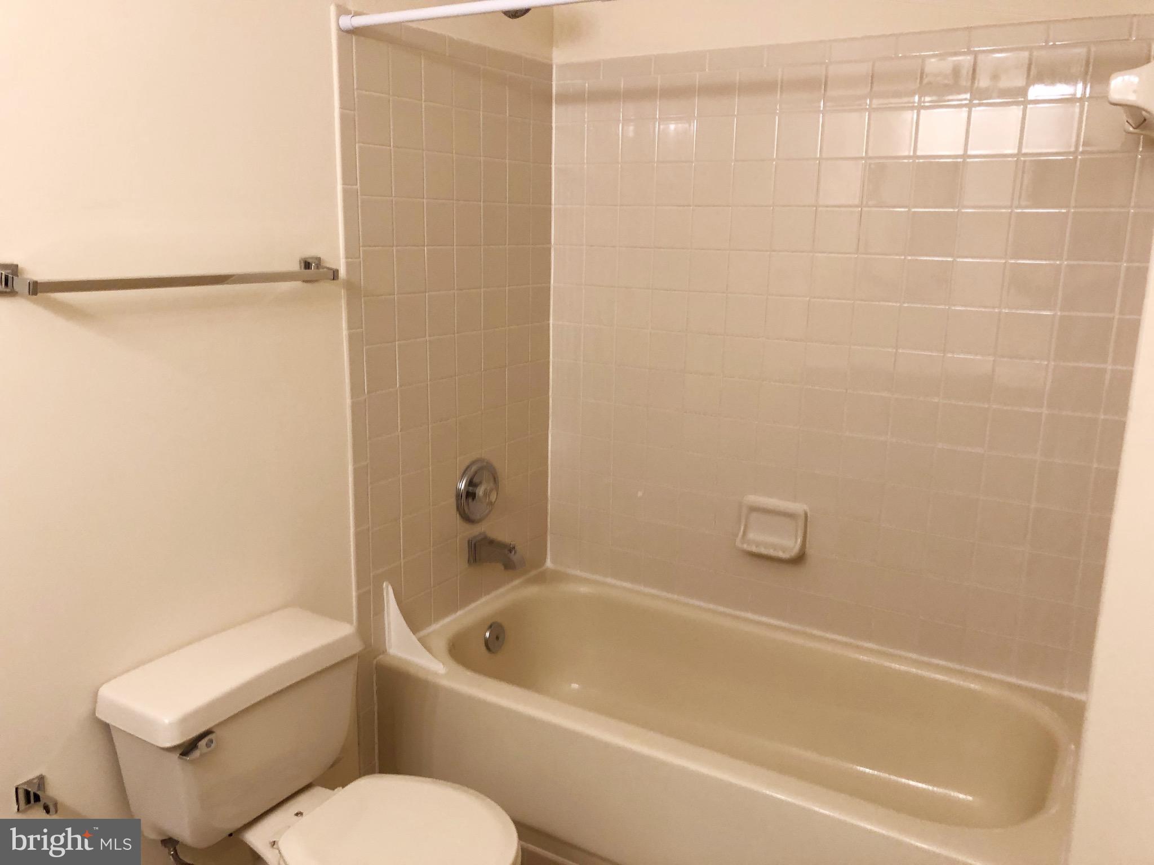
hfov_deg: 63.4
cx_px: 577
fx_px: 933
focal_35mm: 28
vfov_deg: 49.7
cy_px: 432
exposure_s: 1/30
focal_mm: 4
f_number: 1.8
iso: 32
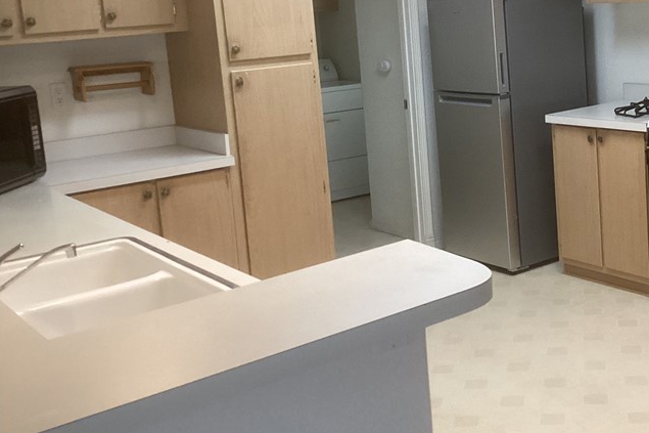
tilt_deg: -7.9
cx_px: 521
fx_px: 937
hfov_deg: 36.8
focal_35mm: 52
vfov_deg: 25.7
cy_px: 121
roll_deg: +2.3
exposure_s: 1/60
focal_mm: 3.3
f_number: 2.4
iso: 250
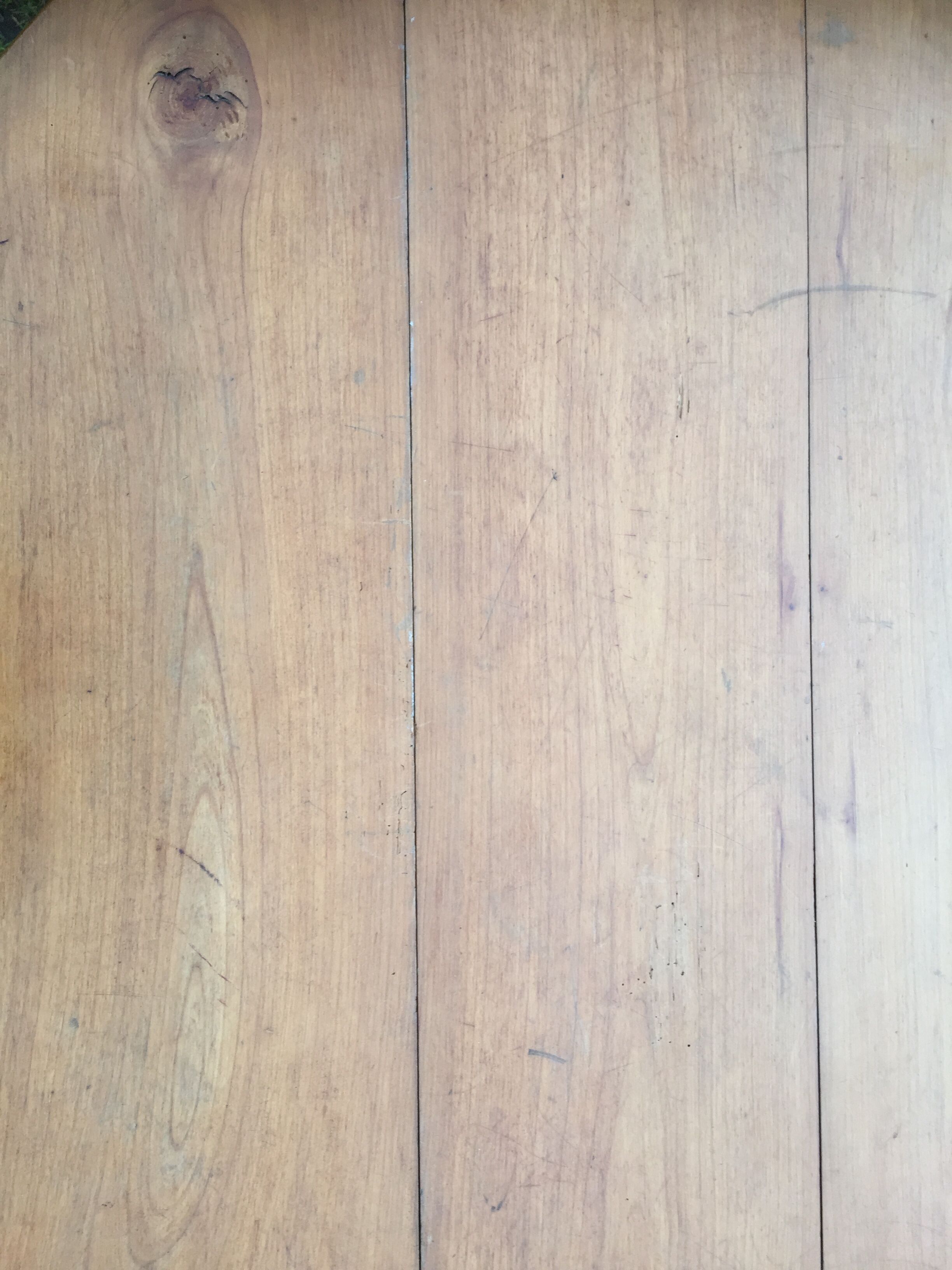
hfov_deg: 48.2
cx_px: 476
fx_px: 1063
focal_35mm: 29
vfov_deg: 61.7
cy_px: 635
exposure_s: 1/100
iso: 50
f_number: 2.2
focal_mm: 4.15
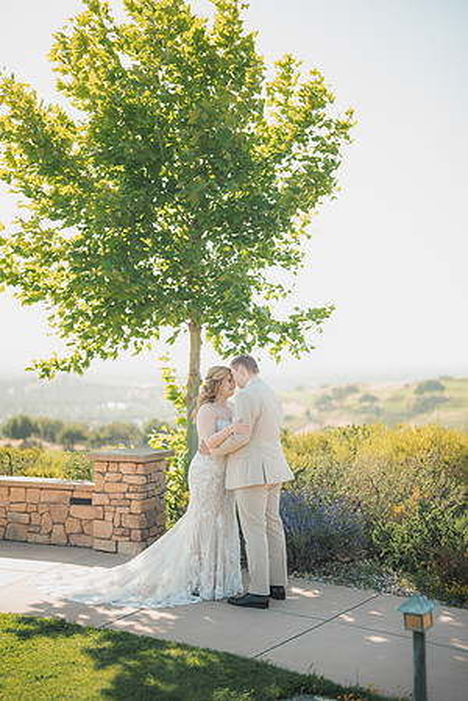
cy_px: 350
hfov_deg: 27.0
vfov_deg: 39.6
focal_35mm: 50
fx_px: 975
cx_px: 234
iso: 50
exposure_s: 1/1600
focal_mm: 50
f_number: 1.2
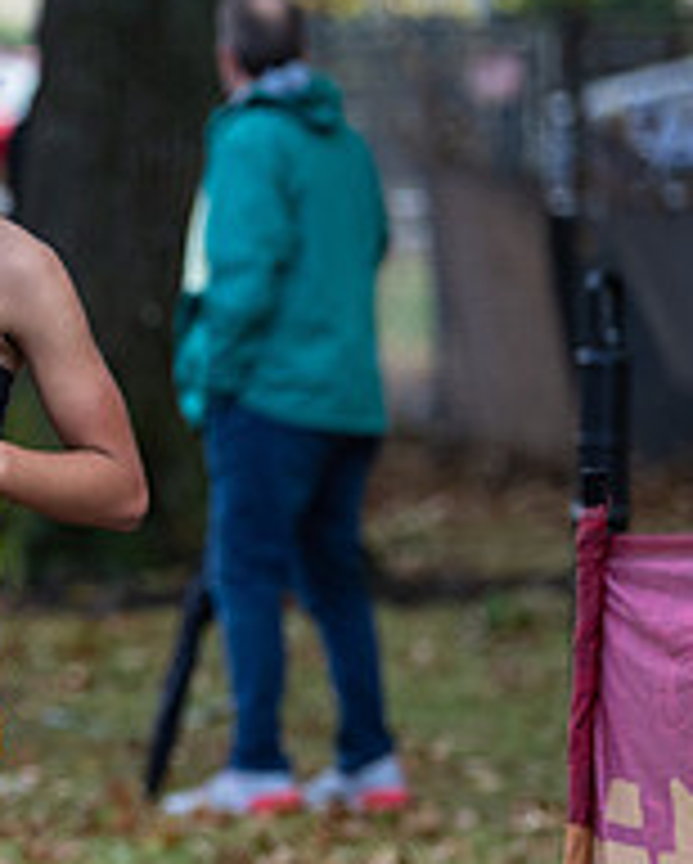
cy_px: 595
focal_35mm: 495
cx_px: -641
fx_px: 12671
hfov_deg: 3.1
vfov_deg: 3.9
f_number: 2.8
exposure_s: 1/1000
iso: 640
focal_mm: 140
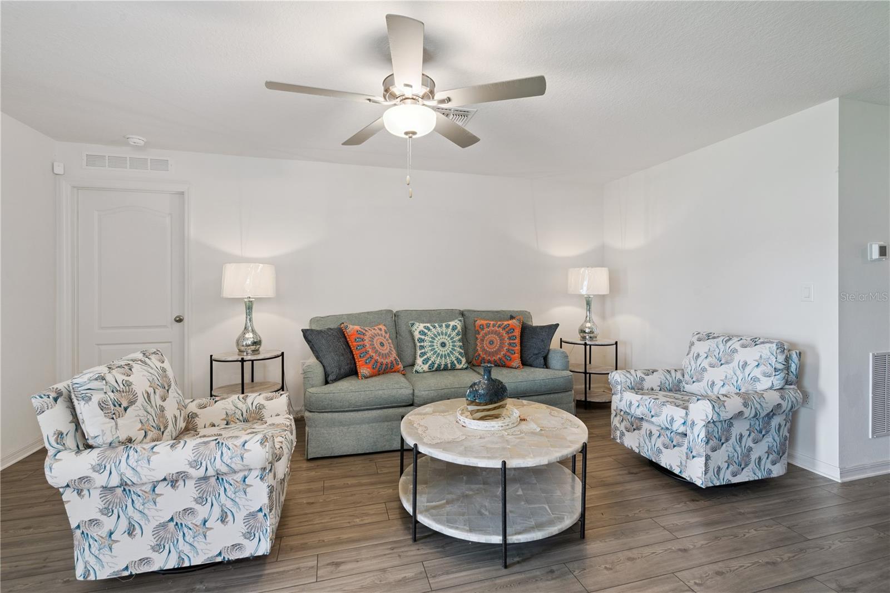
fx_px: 395
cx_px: 445
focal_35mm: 16
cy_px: 296
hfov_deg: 96.7
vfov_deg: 73.7
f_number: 9
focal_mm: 16
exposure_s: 1/50
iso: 400
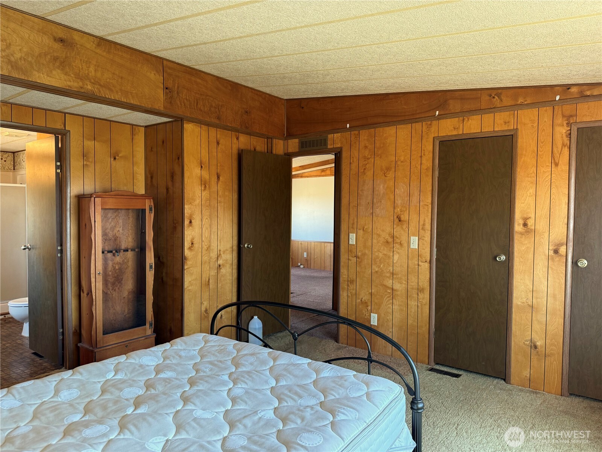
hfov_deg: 71.6
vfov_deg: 56.8
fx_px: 417
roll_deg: -0.3
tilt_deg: -2.4
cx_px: 301
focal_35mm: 24
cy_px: 226
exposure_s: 1/121
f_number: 1.78
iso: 160
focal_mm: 6.76
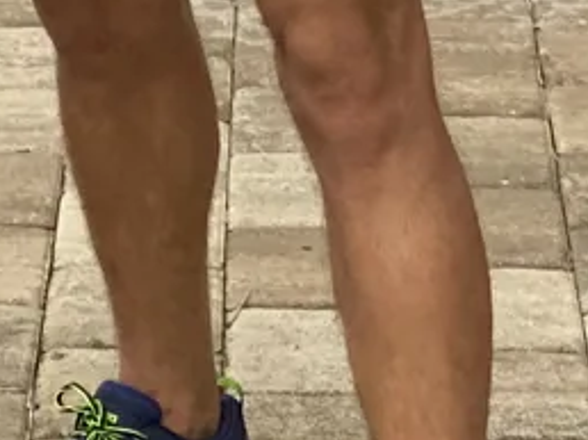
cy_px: -495
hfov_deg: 6.1
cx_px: 269
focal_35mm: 323
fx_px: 5481
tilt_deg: -8.9
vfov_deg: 4.5
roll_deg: +0.1
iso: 100
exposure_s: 1/122
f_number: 2
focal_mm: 6
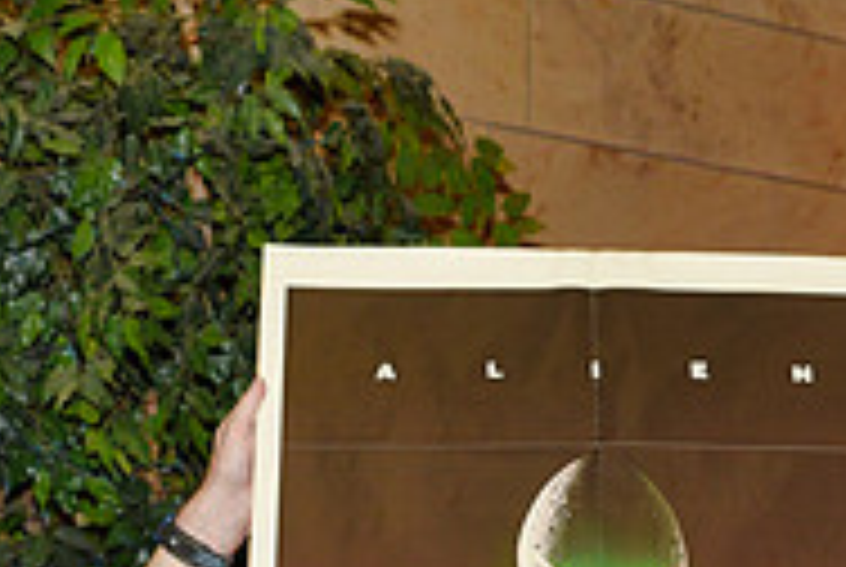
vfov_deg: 11.3
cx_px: 621
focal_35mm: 117
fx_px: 2754
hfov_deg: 17.4
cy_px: 812
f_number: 5
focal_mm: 38
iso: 200
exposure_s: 1/60
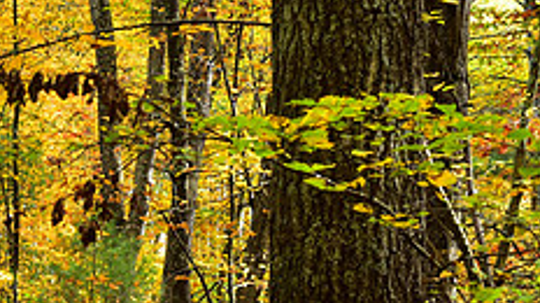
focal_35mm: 131
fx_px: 1874
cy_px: 253
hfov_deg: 15.7
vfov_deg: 9.2
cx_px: -123
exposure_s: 1/50
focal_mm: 50
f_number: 5.6
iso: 100
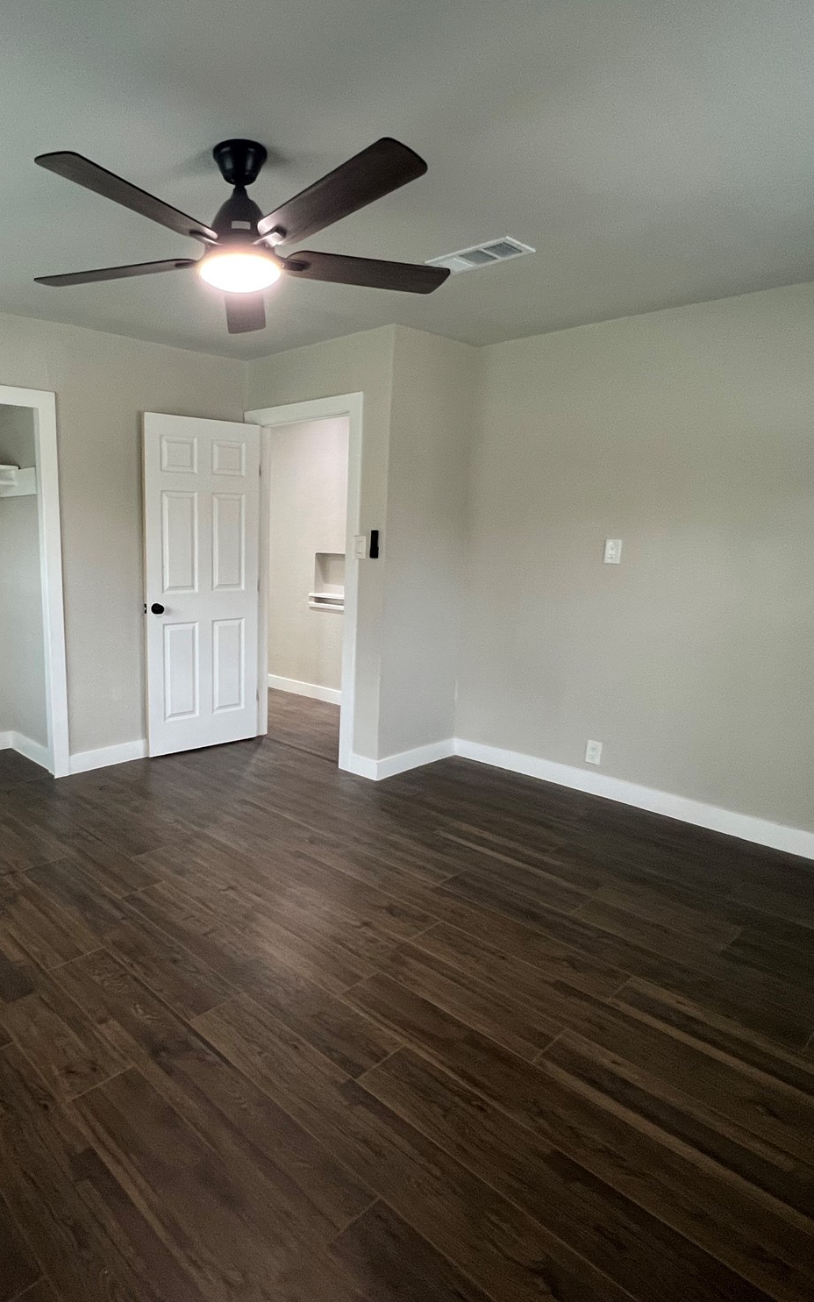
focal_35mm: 19
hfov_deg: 60.7
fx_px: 674
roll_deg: +0.2
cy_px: 657
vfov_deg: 88.0
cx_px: 269
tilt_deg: -9.2
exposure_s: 1/66
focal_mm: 1.57
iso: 250
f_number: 1.8
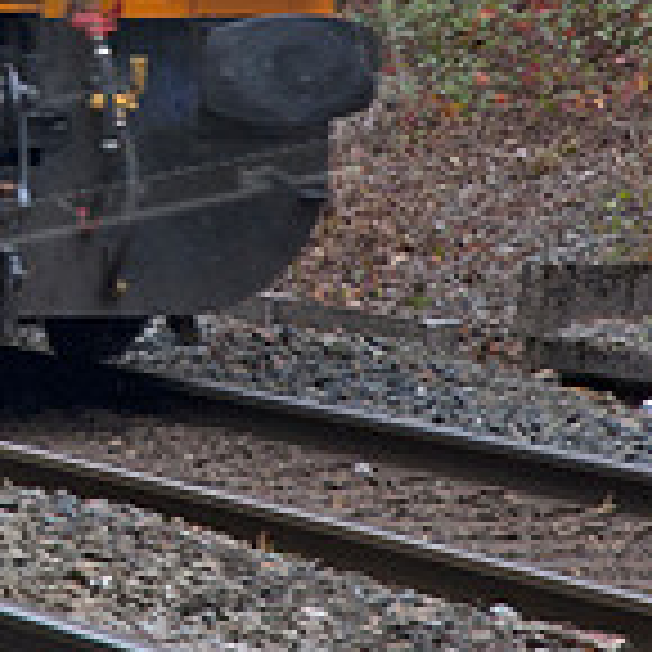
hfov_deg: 4.9
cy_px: -130
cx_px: -243
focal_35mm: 357
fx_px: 7608
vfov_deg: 4.9
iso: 400
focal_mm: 70
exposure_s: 1/160
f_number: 4.5
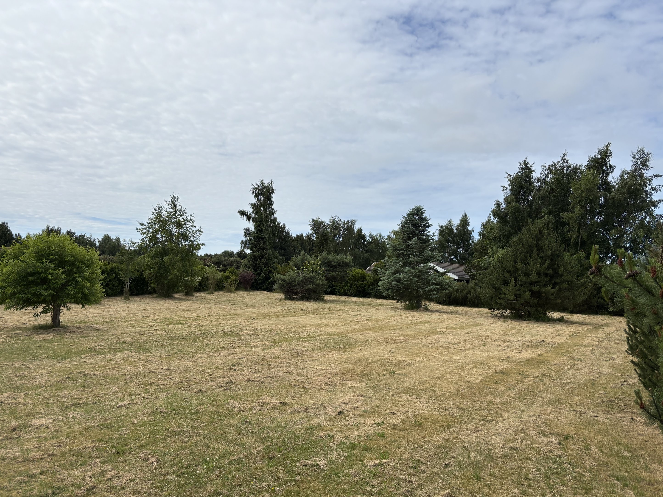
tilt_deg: -0.3
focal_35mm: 27
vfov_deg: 51.3
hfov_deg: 65.3
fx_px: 517
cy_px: 257
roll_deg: -1.1
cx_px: 322
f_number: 1.6
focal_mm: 5.96
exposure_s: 1/5076
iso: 50
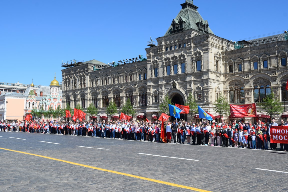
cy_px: 96
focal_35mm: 34
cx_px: 144
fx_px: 276
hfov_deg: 55.1
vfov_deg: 38.4
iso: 200
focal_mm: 23
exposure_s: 1/400
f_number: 10
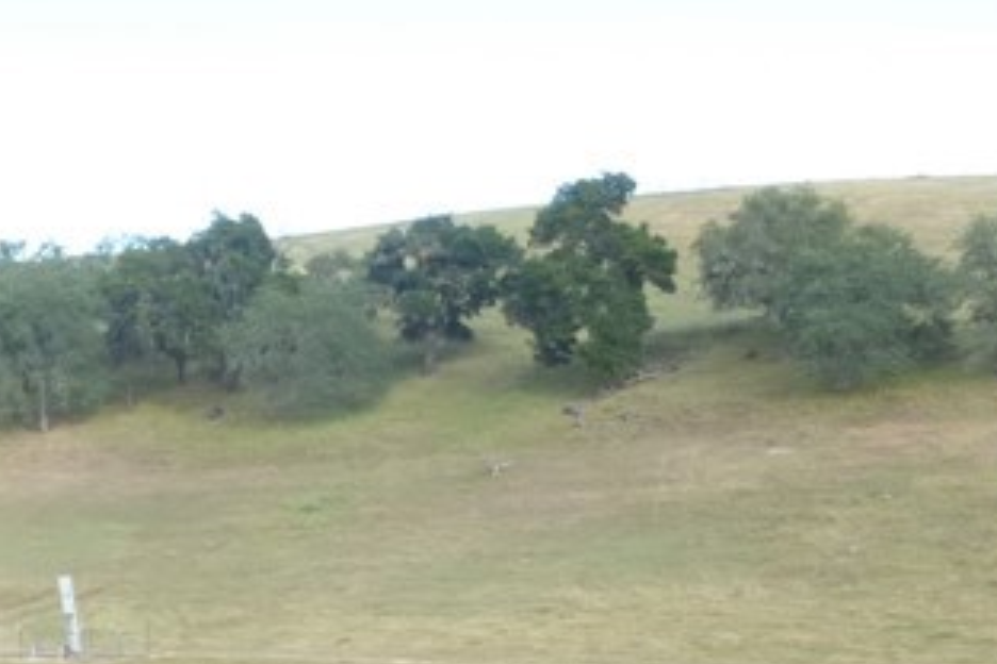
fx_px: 2271
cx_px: -233
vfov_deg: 15.9
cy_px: 840
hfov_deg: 22.6
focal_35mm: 82
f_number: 4
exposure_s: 1/200
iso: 100
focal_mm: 4.3
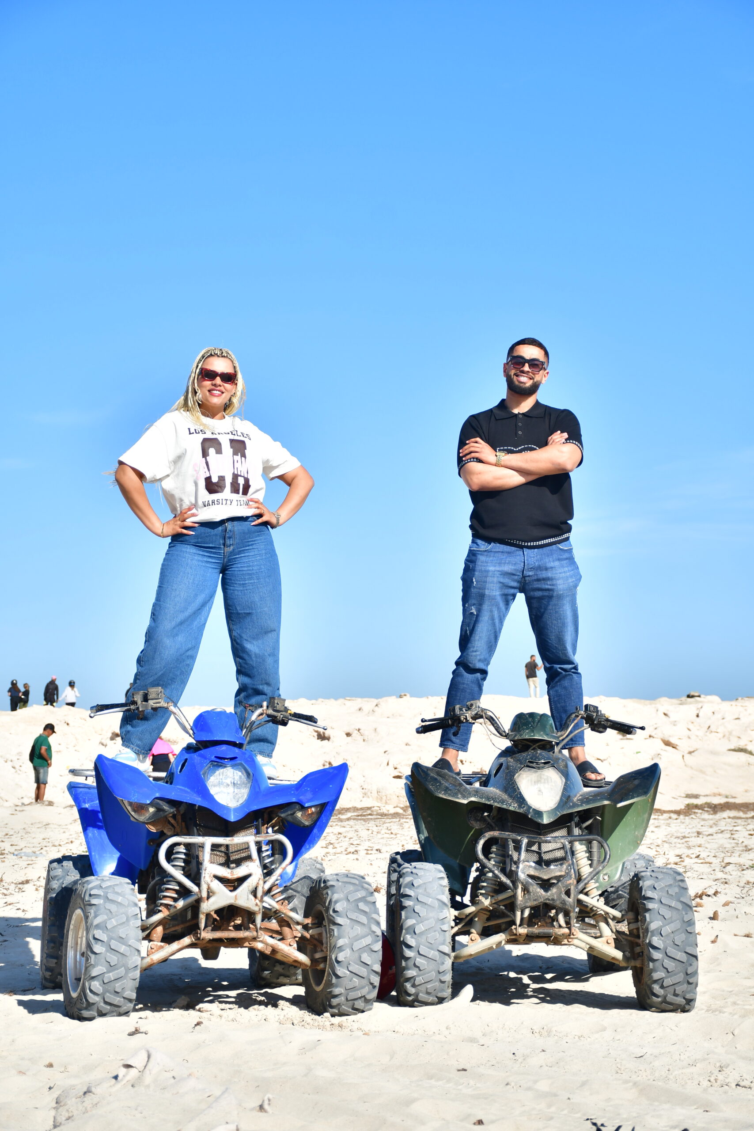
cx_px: 377
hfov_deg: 20.3
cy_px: 566
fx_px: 2104
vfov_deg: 30.1
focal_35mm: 67
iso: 100
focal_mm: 45
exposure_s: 1/800
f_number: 4.5
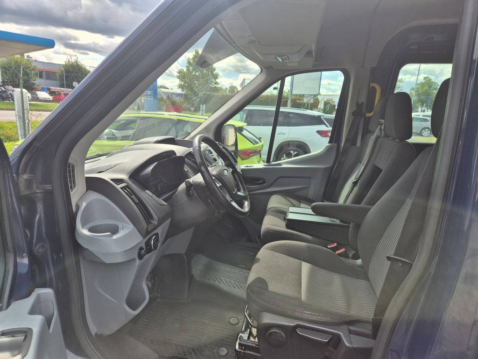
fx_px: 318
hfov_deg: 73.9
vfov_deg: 58.9
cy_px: 180
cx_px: 239
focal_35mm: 23
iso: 25
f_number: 1.8
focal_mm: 5.4
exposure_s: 1/888
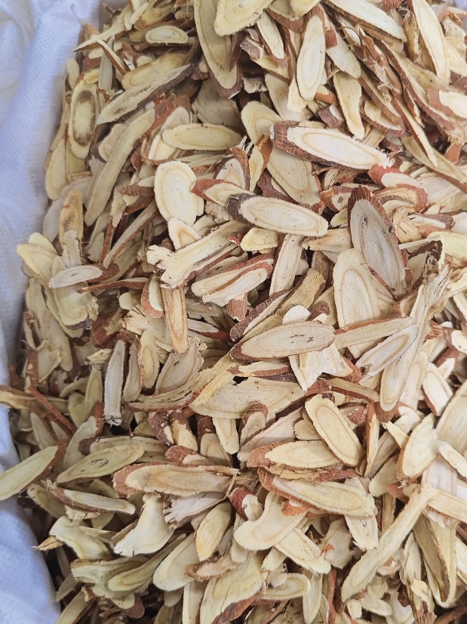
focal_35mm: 31
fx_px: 558
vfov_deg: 58.3
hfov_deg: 45.1
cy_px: 328
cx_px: 284
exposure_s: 1/100
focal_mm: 5.56
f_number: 1.88
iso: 237
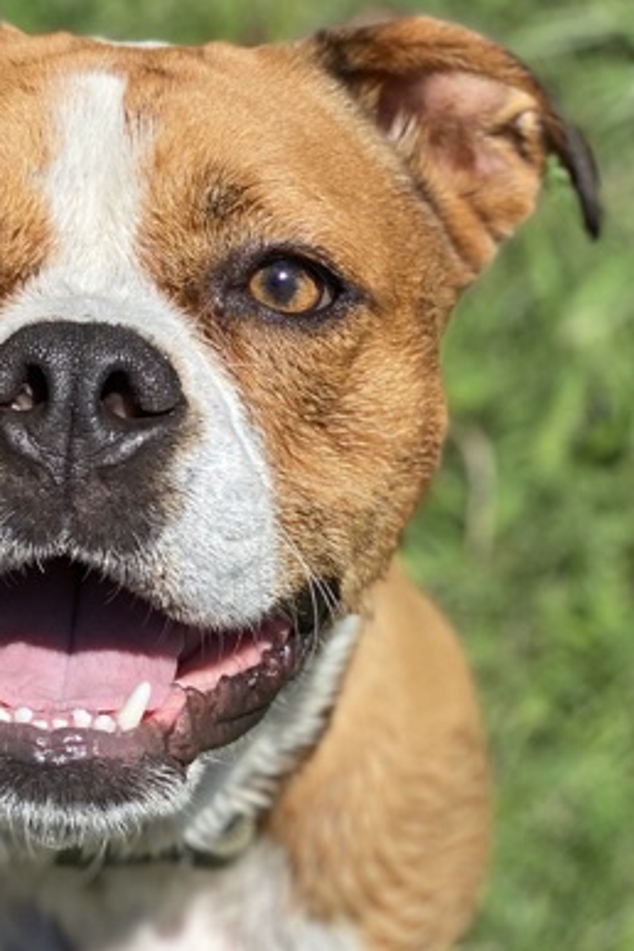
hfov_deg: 9.6
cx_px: 111
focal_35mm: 143
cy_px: 568
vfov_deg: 14.3
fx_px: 3777
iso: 20
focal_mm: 6
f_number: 2
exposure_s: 1/1065
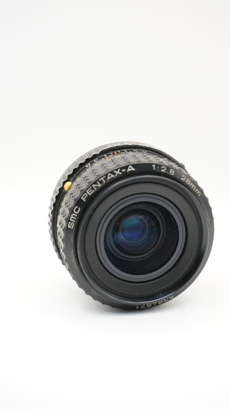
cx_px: 129
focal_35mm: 74
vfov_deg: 28.6
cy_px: 205
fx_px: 802
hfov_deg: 16.3
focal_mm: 70
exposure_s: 1/125
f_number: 10
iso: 4000
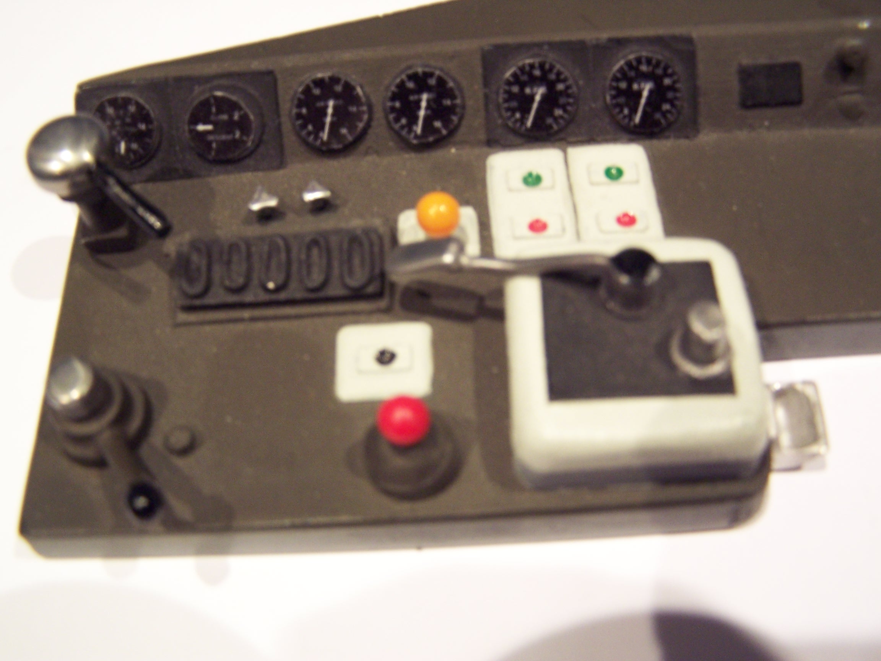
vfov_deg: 37.7
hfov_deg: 49.0
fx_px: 967
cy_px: 330
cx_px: 440
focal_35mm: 38
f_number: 2.8
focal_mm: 6.3
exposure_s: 1/8
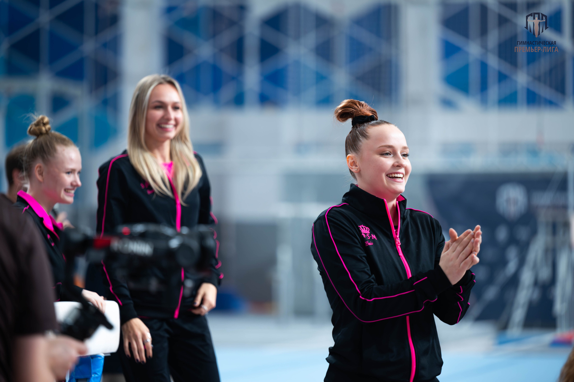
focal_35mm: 155
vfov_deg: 8.8
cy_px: 191
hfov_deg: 13.3
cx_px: 287
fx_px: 2470
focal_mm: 155
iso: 1000
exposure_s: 1/1000
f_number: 2.8
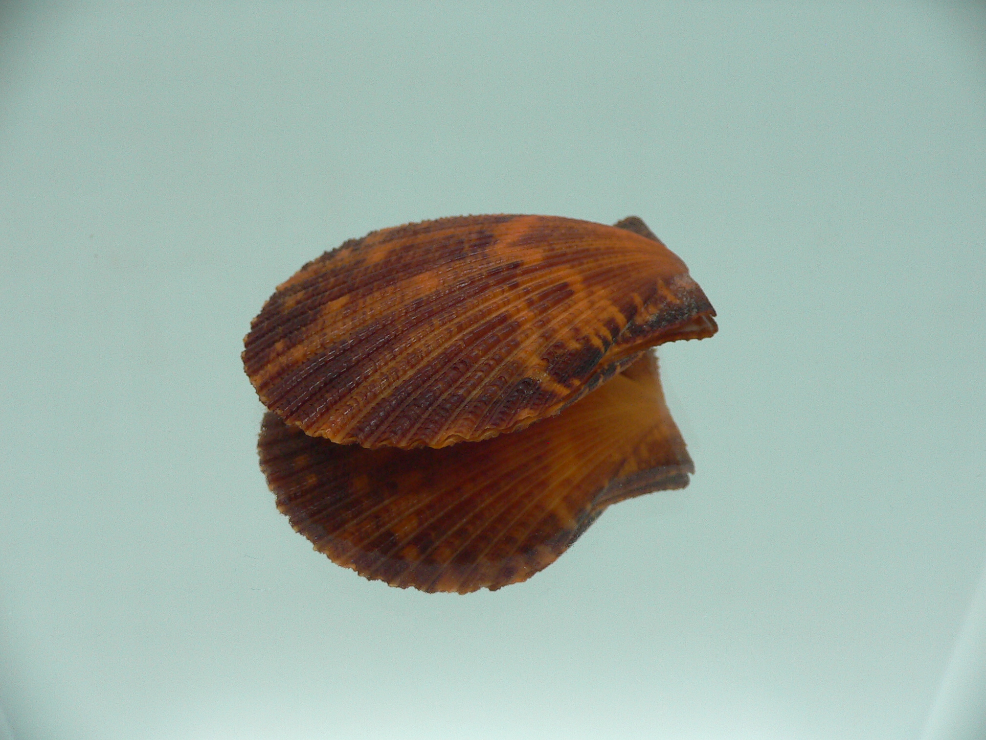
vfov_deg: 40.7
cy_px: 370
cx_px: 493
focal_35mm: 35
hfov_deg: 52.6
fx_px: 997
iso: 150
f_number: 2.8
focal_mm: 4.6
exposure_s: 1/60
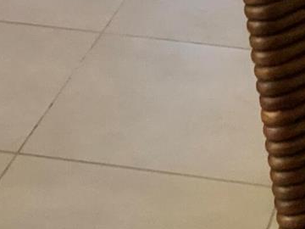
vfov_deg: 8.1
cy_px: -373
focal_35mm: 165
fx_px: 1454
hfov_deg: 11.9
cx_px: 282
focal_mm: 3
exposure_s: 1/60
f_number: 1.8
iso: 160
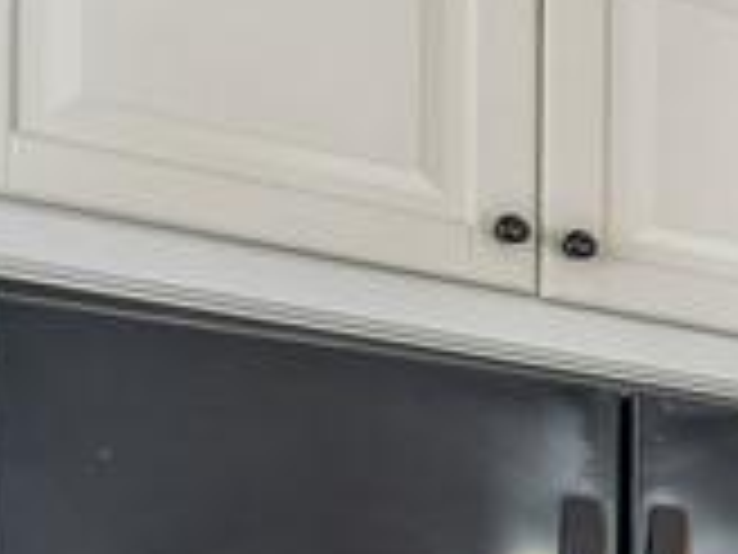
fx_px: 2047
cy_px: 790
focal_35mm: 96
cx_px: 1989
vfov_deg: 14.5
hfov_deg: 12.7
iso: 250
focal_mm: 16
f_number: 4
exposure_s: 1/8
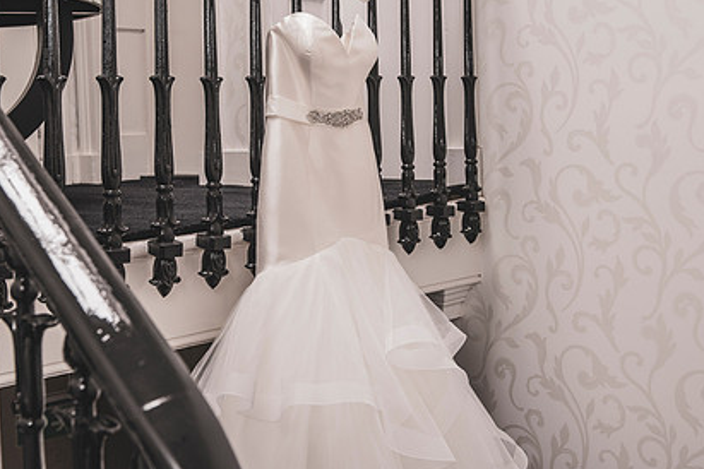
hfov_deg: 37.5
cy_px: 151
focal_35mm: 53
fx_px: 1036
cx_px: 334
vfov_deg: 25.4
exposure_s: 1/60
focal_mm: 35
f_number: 4.5
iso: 400
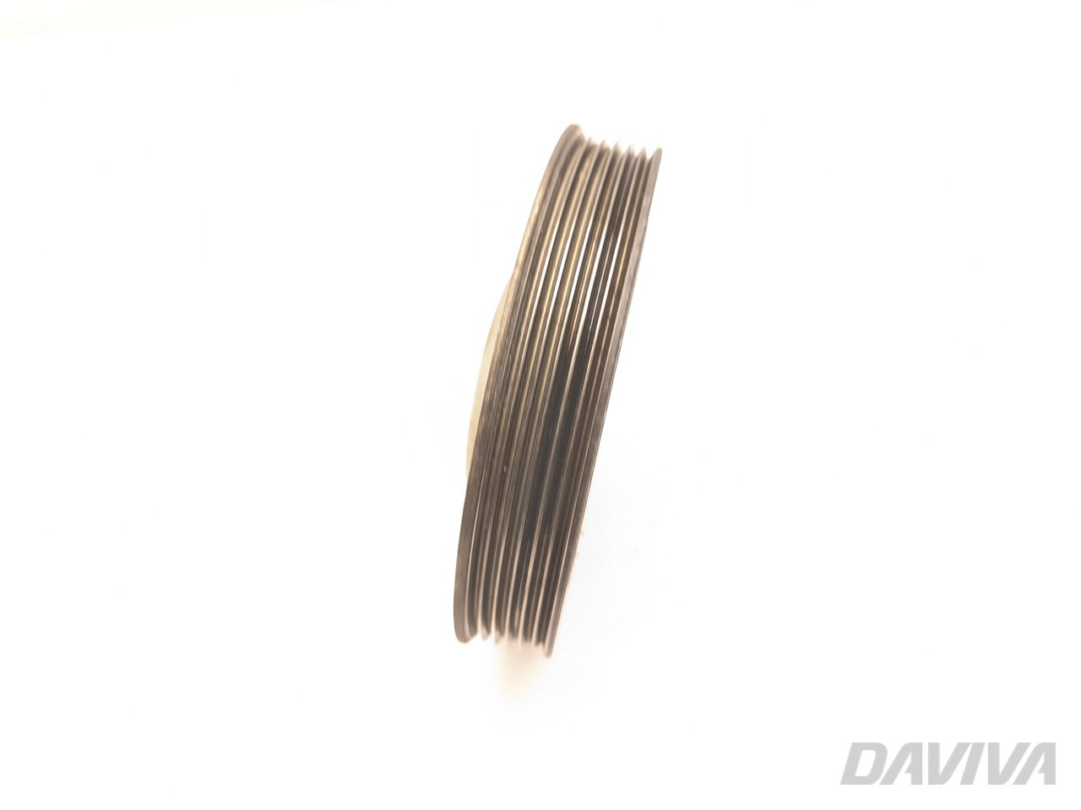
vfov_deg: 56.8
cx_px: 540
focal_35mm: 24
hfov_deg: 71.6
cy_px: 405
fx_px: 749
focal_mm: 6.9
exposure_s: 1/25
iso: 18
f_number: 1.68
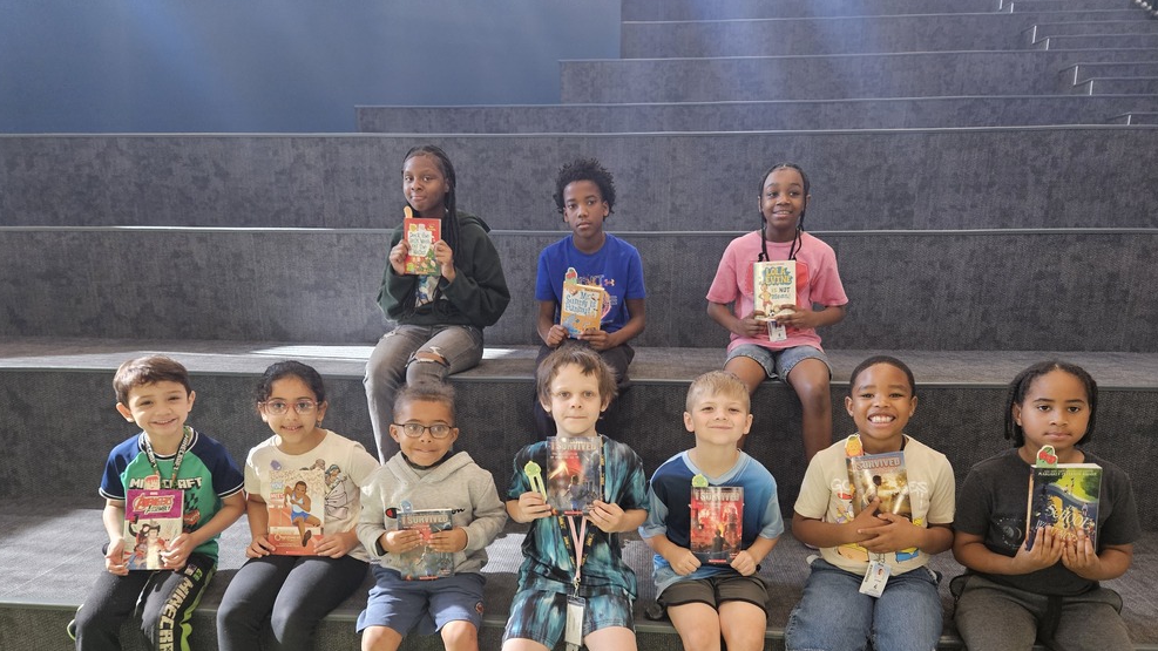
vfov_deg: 43.6
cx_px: 589
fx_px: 798
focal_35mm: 26
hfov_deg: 71.9
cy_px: 447
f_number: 1.8
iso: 800
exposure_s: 1/120
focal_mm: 5.4
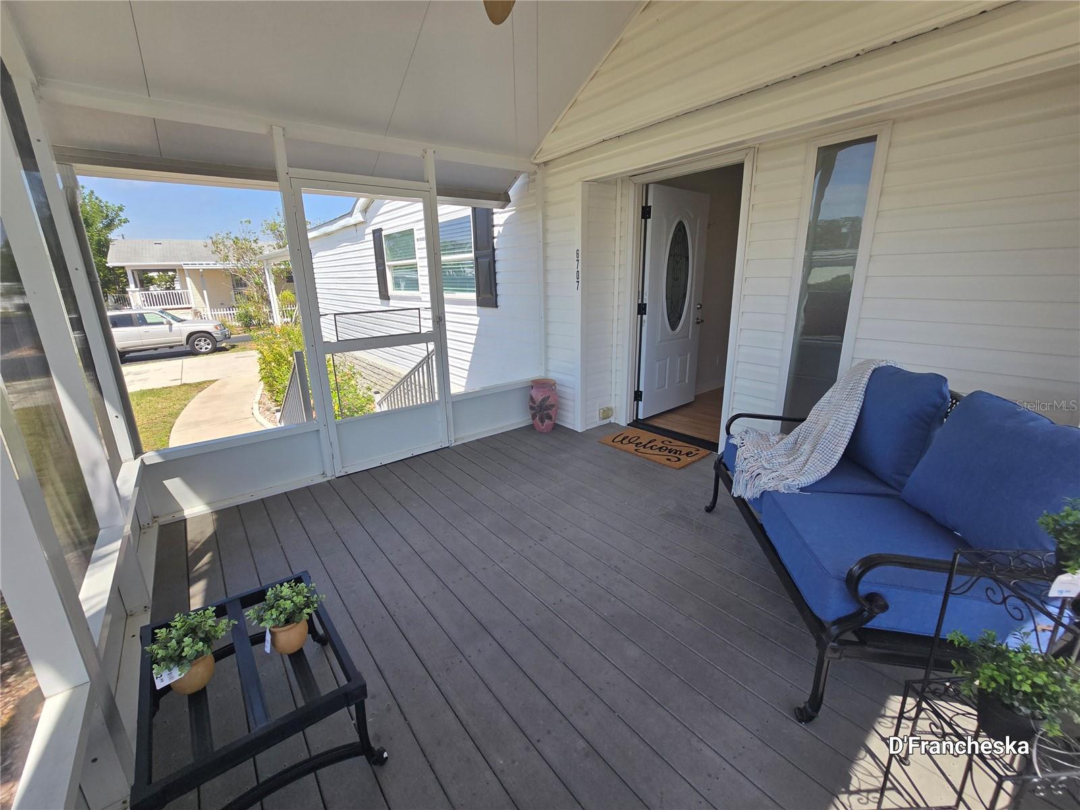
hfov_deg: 106.2
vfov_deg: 89.9
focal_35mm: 13
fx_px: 406
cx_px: 540
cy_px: 405
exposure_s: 1/790
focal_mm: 2.2
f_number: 2.2
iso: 50
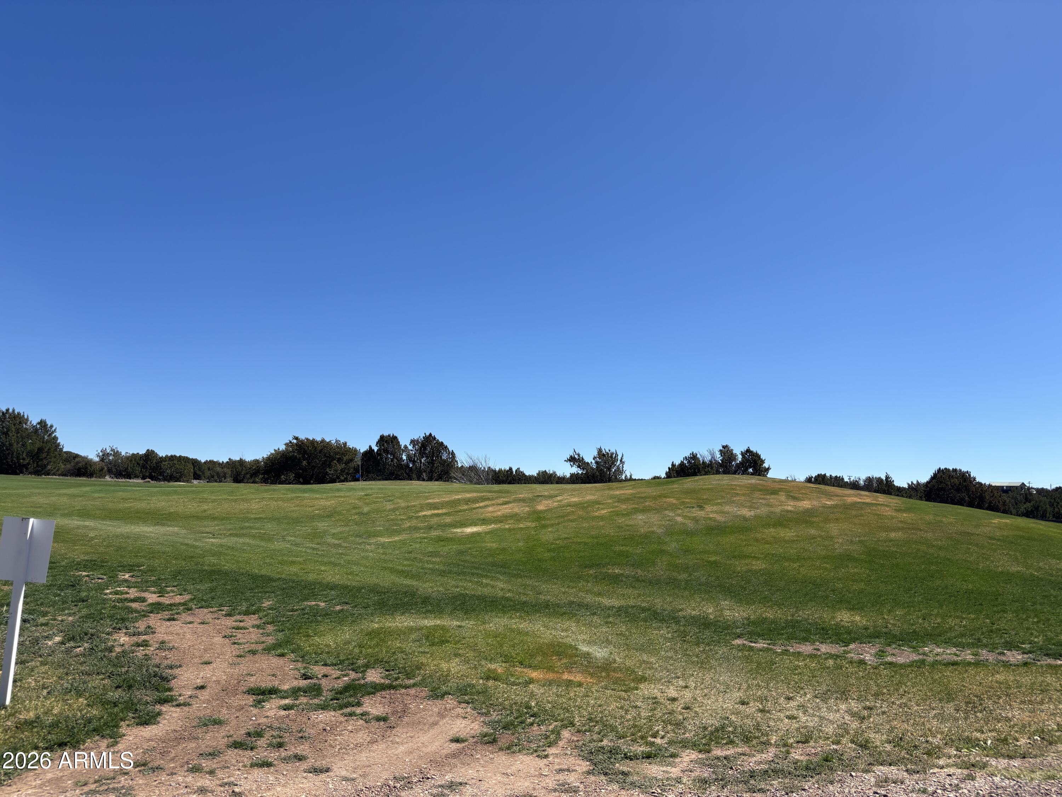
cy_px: 398
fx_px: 798
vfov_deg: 53.1
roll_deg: -1.2
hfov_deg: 67.3
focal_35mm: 26
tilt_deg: +6.9
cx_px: 531
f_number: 1.6
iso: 50
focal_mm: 5.96
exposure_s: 1/4082
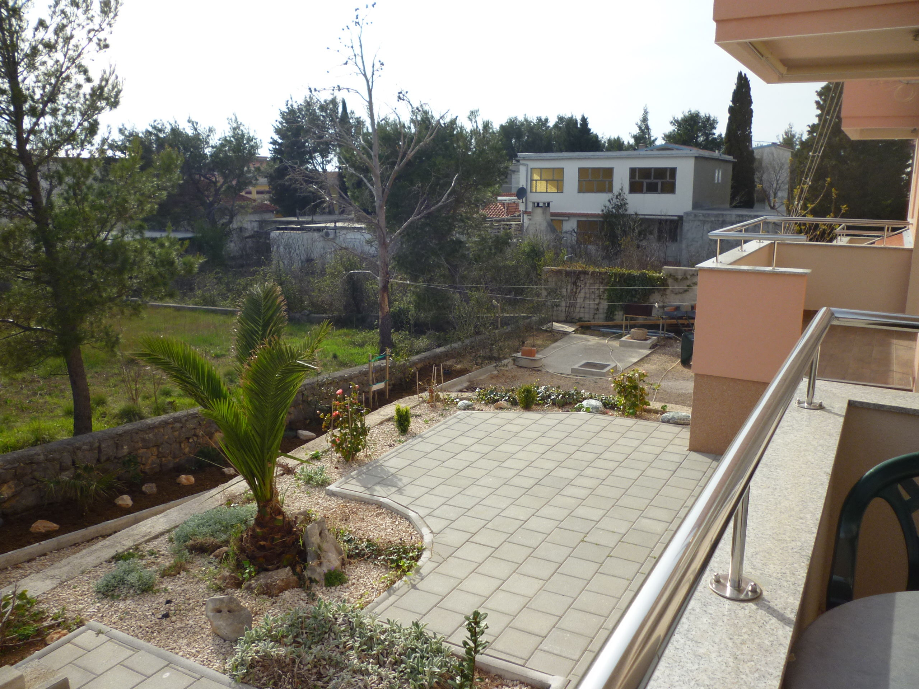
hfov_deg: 63.4
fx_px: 743
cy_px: 344
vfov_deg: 49.7
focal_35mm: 28
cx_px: 460
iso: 100
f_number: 9
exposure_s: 1/100
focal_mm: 5
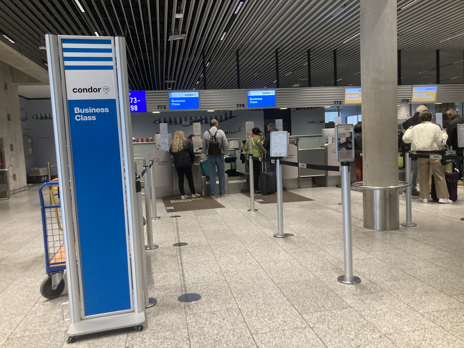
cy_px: 174
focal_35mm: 28
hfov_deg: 63.4
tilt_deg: -4.0
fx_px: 375
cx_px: 232
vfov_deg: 49.7
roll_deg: +2.9
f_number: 1.8
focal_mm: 3.99
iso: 125
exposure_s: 1/50
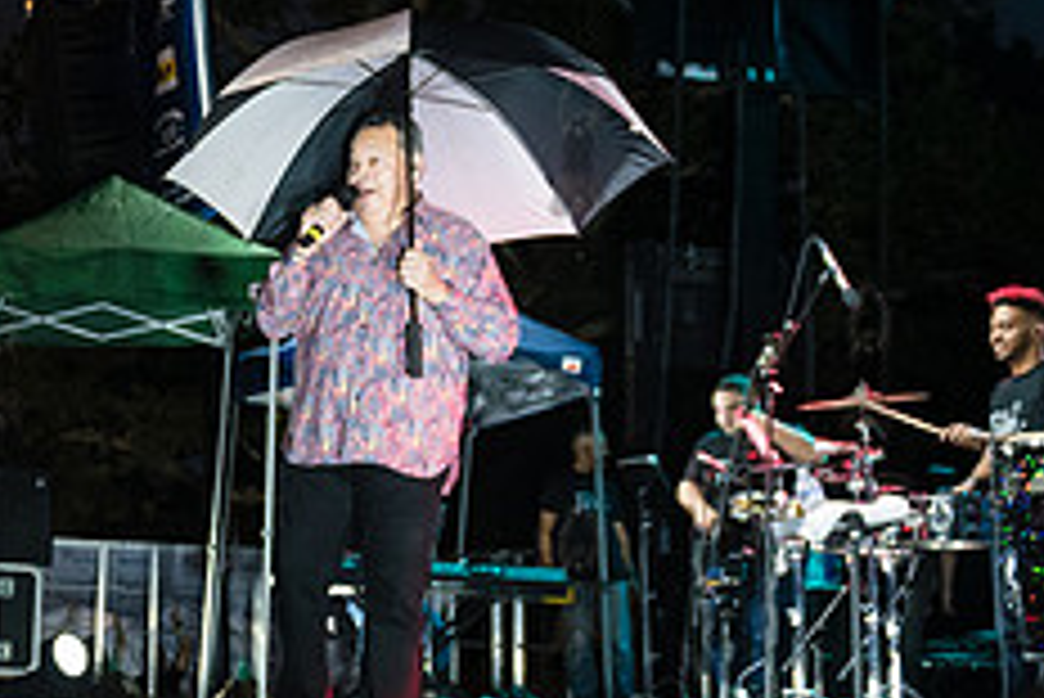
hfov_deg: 30.9
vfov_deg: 22.7
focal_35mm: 60
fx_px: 1741
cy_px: 354
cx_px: -4
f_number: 3.2
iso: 3200
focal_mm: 24
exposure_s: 1/200
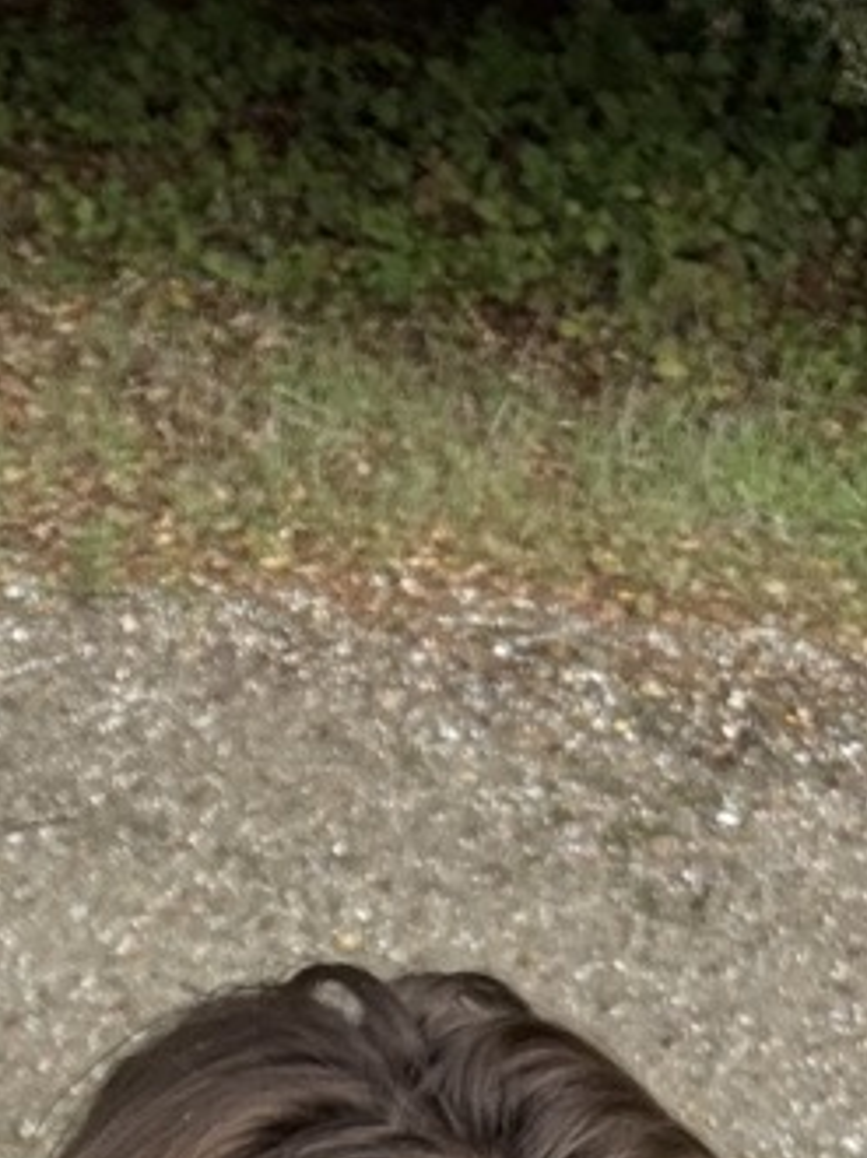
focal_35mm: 91
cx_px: 583
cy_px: 1751
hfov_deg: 16.2
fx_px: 3043
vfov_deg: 18.9
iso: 25
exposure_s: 1/487
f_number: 1.9
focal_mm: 2.69
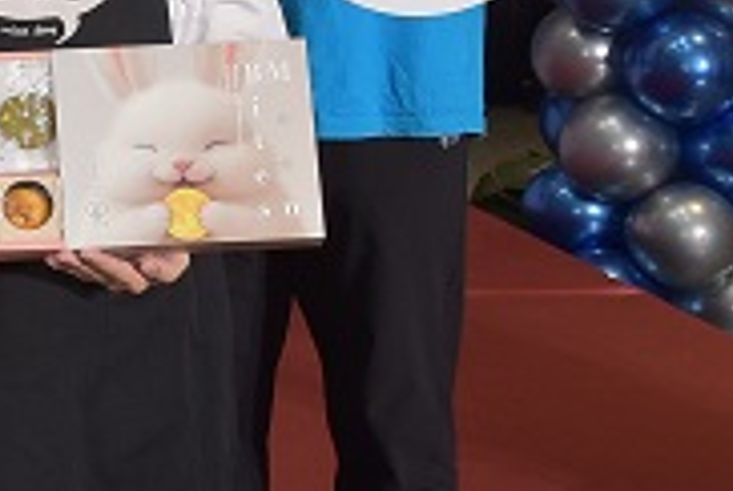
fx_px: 3916
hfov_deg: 9.5
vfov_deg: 7.1
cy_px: -95
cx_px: -1023
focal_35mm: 192
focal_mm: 35
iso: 800
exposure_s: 1/100
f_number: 5.6
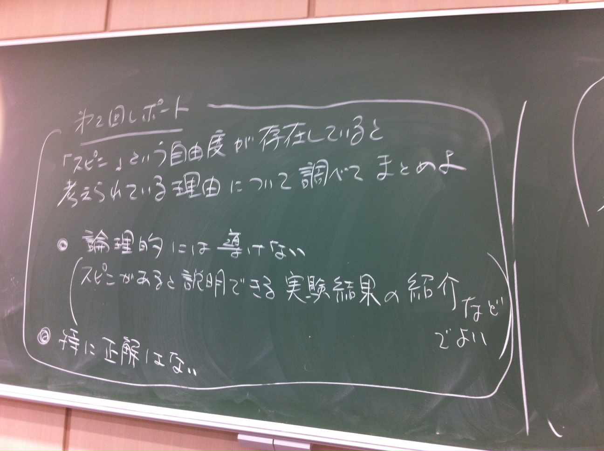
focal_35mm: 35
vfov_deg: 40.6
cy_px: 226
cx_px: 302
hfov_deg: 52.7
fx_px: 610
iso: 80
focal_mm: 3.85
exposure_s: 1/15
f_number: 2.8
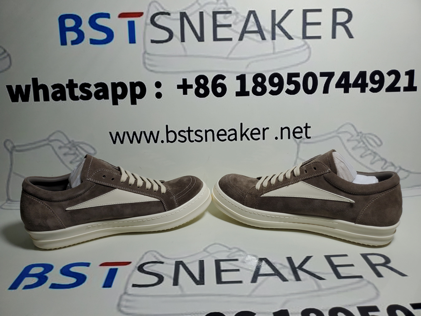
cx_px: 210
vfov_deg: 53.1
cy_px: 158
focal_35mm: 26
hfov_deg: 67.3
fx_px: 316
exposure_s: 1/824
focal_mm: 4.3
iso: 50
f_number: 1.5
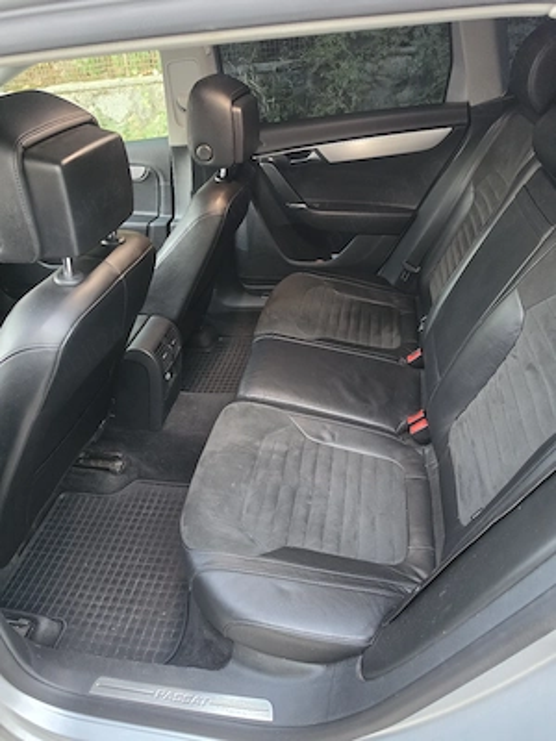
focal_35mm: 23
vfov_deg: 73.9
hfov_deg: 58.9
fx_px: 493
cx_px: 278
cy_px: 370
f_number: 1.4
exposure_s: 1/101
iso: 1000
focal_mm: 6.5
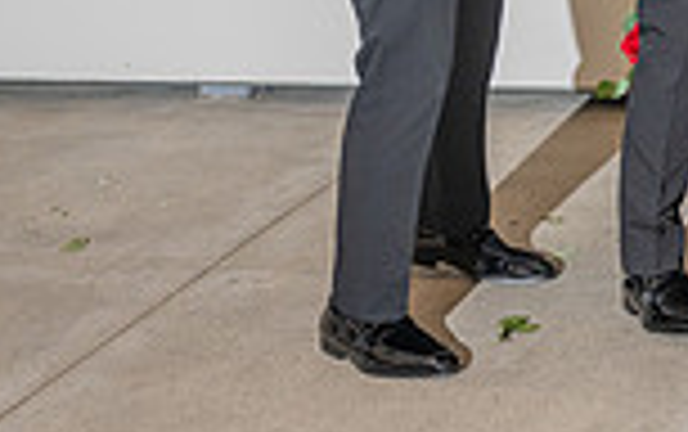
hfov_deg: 15.9
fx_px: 2177
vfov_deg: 10.8
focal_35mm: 116
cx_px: 1147
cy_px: -290
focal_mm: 30
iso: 800
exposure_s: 1/200
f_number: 4
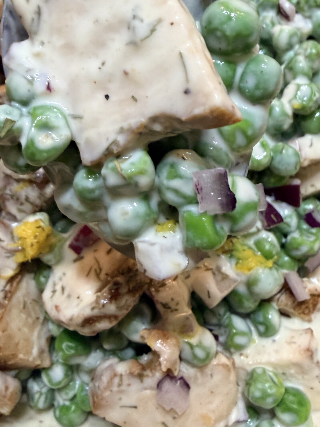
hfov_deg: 56.8
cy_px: 214
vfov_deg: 71.6
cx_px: 160
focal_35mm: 24
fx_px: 296
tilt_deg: -73.4
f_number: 2.2
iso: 320
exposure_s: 1/60
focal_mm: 2.22
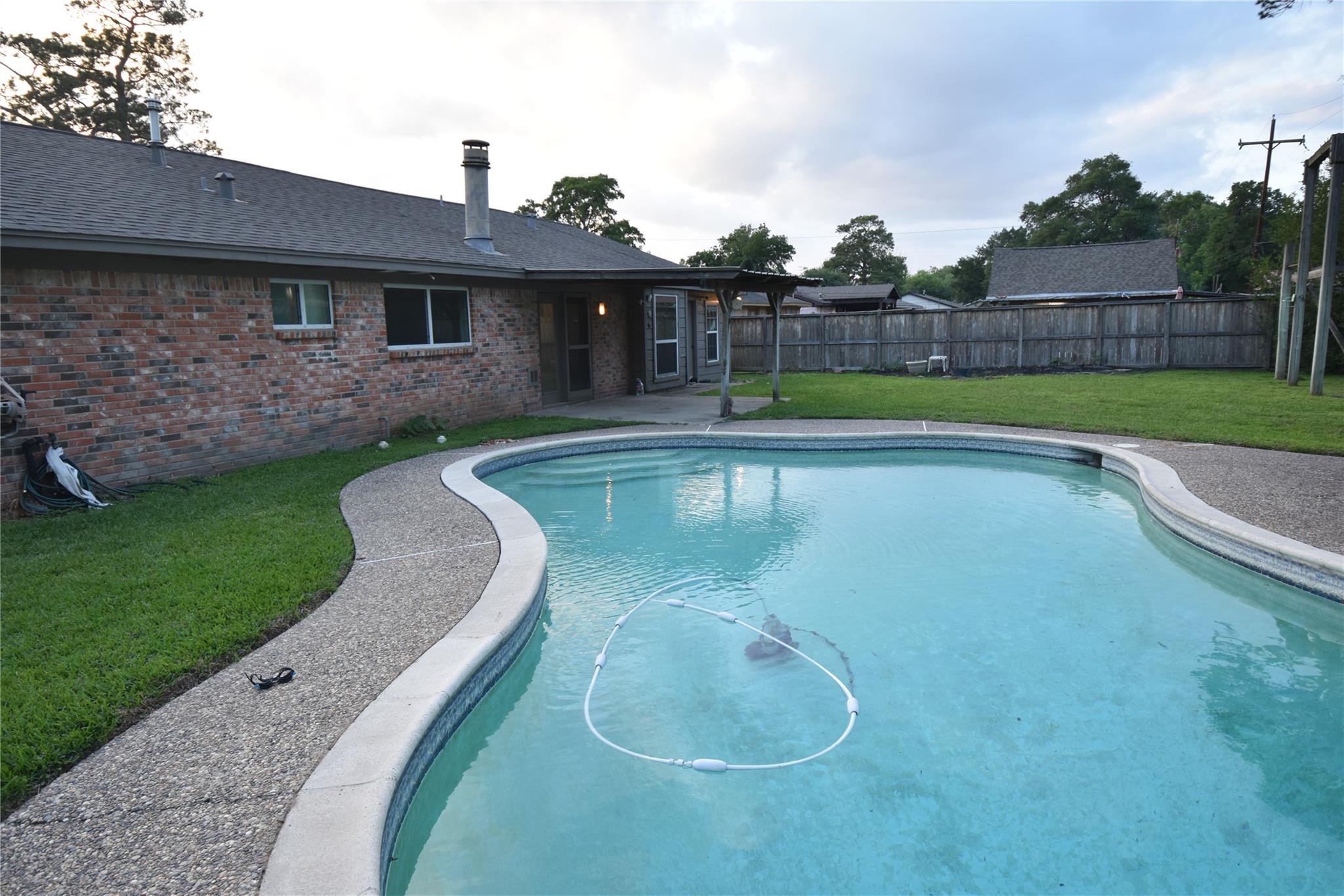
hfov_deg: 81.2
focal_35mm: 21
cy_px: 448
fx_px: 784
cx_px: 672
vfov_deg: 59.5
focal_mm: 14
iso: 320
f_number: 5.6
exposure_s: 1/125
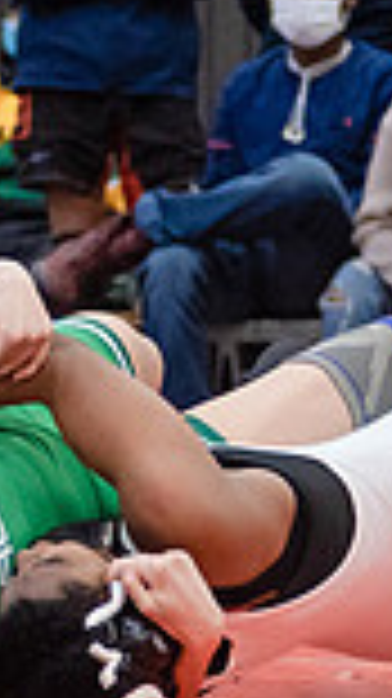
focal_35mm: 333
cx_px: 541
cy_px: 475
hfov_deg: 3.6
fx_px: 6163
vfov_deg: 6.5
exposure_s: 1/400
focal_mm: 80
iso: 4000
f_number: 3.5
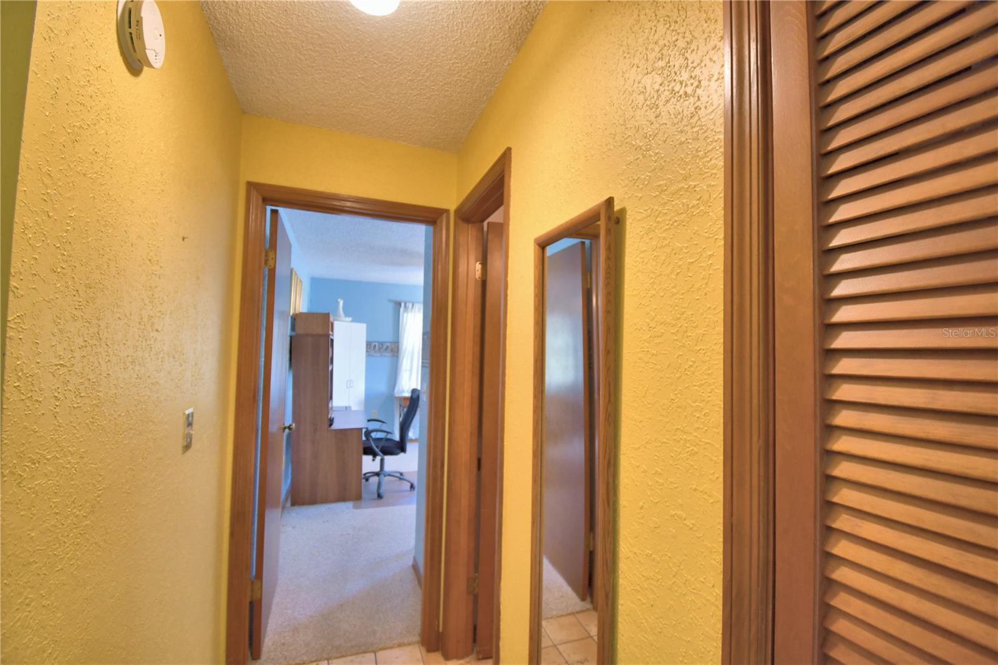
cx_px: 499
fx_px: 416
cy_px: 332
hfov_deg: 100.4
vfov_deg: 77.3
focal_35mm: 15
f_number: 4.5
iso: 560
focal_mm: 10
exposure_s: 1/30
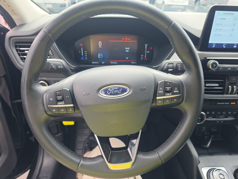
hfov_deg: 73.9
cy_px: 90
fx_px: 158
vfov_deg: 58.9
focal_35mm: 23
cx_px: 119
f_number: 1.4
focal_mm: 6.5
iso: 10
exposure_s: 1/119
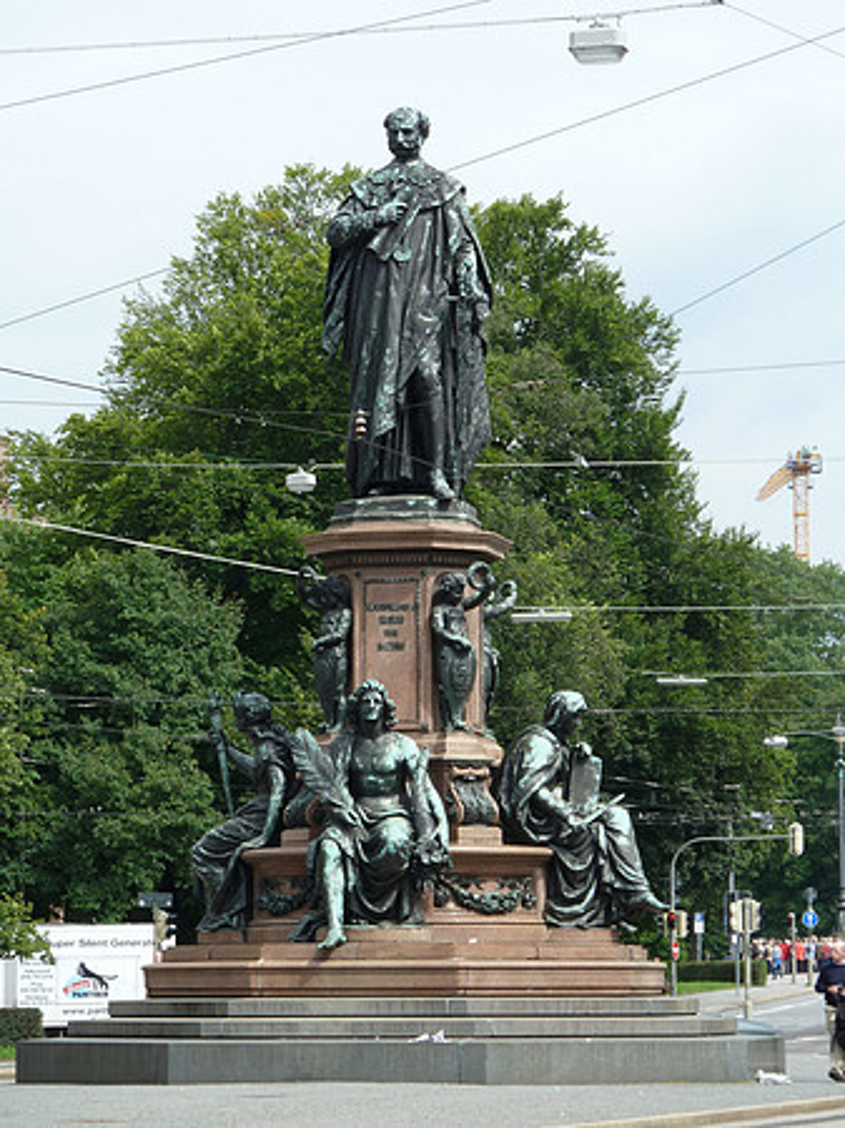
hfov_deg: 10.8
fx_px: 4463
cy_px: 564
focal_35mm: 137
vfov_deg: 14.4
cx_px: 422
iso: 80
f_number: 4.5
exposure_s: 1/250
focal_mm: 22.5
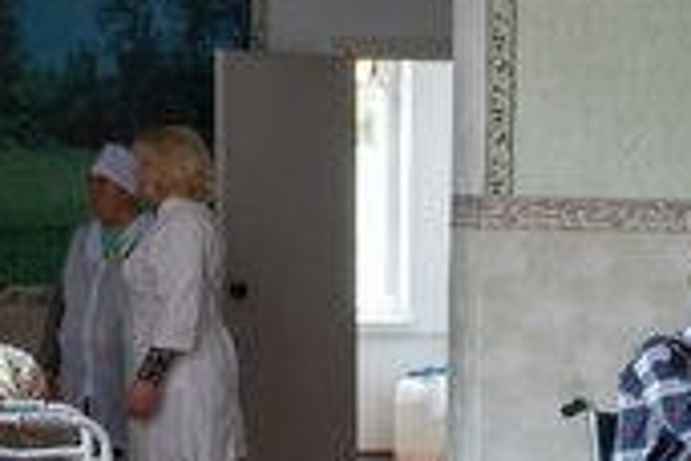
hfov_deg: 11.3
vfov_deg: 7.5
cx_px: 449
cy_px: 350
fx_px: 3493
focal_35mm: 182
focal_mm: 75
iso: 3200
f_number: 2.8
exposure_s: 1/160
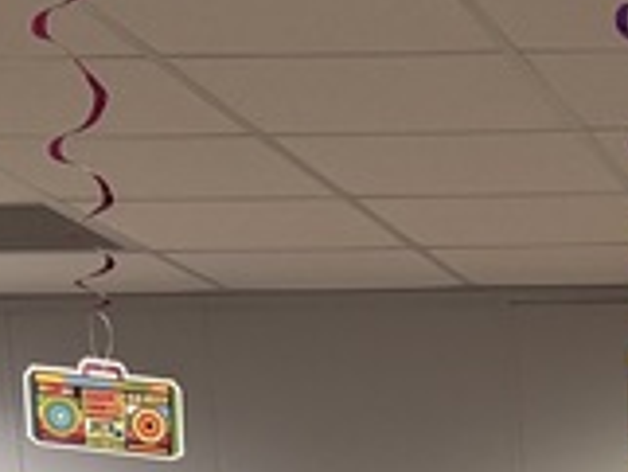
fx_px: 2996
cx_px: 1248
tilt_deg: -10.7
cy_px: 1357
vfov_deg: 7.9
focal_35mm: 165
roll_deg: +1.7
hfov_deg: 10.9
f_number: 1.6
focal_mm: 5.96
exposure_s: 1/60
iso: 125
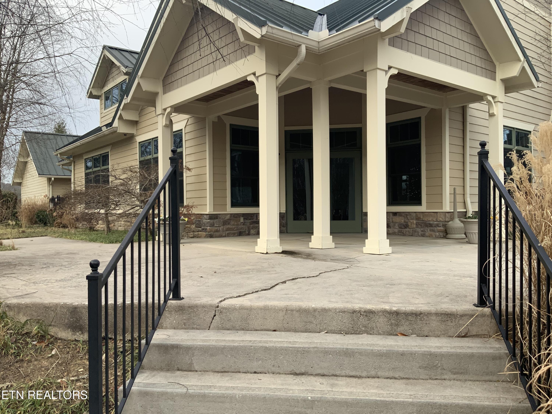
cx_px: 276
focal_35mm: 29
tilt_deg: +1.3
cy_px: 207
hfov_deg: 61.7
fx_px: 462
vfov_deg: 48.2
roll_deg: +1.0
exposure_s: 1/269
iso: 16
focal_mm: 3
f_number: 1.8
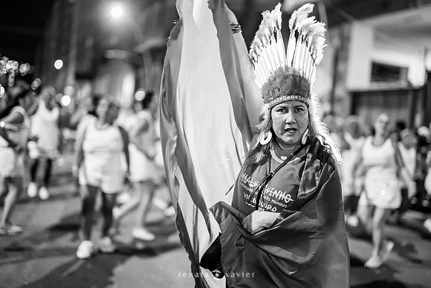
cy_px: 144
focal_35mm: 50
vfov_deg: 27.0
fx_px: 599
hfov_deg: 39.6
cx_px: 216
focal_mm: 50
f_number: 1.2
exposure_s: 1/320
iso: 2000
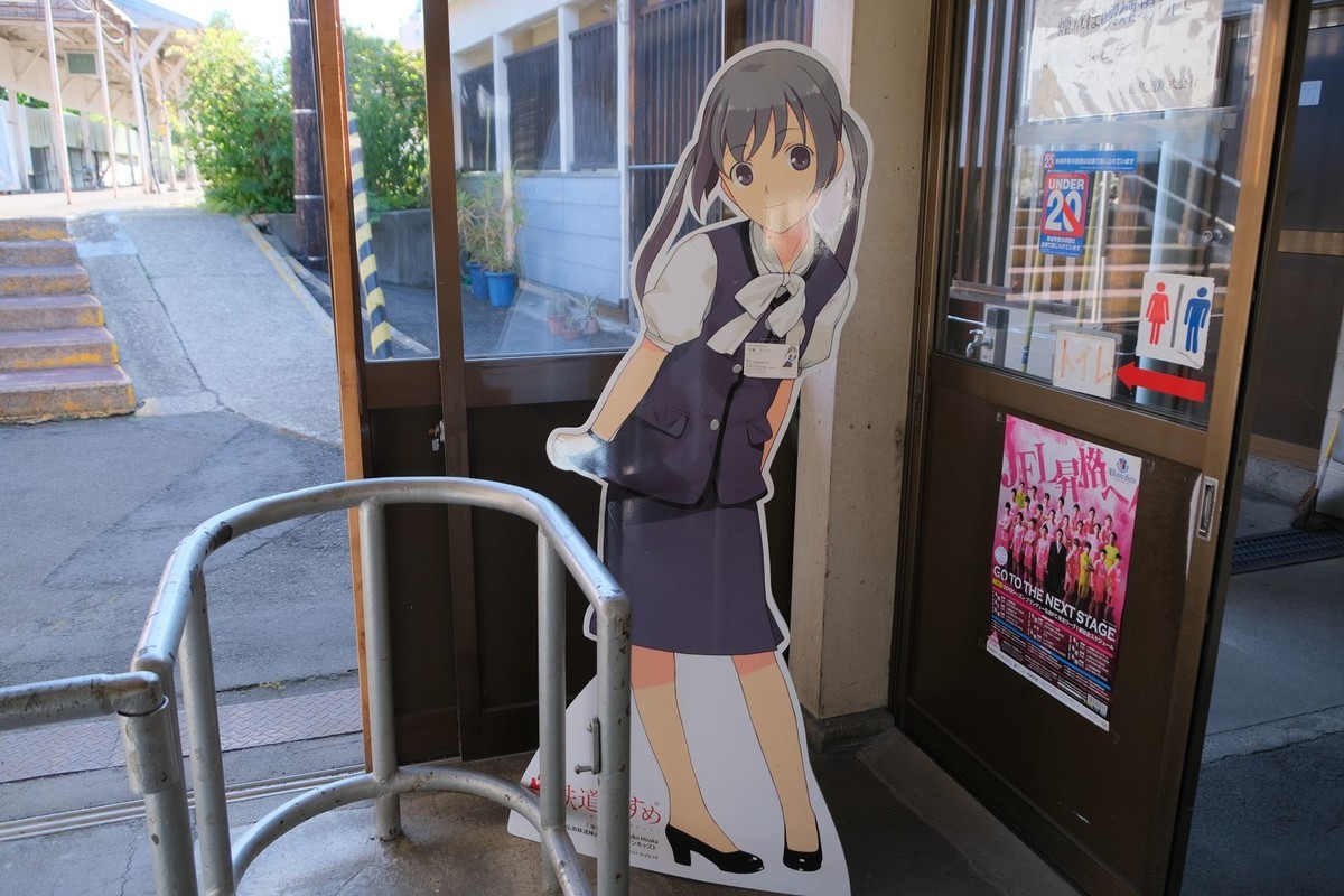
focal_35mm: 27
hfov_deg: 67.4
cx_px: 672
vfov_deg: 47.9
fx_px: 1008
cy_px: 448
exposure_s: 1/210
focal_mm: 18
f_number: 3.5
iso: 640
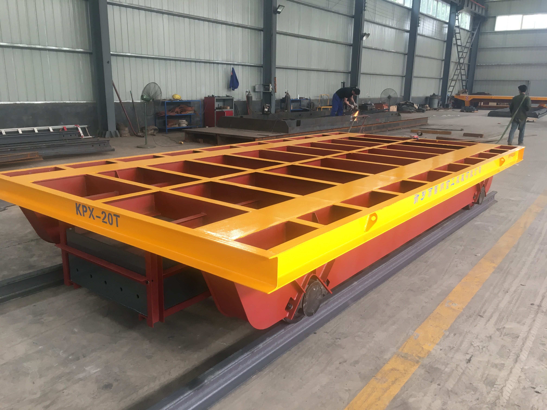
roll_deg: -2.3
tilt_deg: -11.4
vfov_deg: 48.2
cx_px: 274
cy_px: 205
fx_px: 458
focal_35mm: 29
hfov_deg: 61.7
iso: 32
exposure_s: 1/33
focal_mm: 4.15
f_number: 2.2
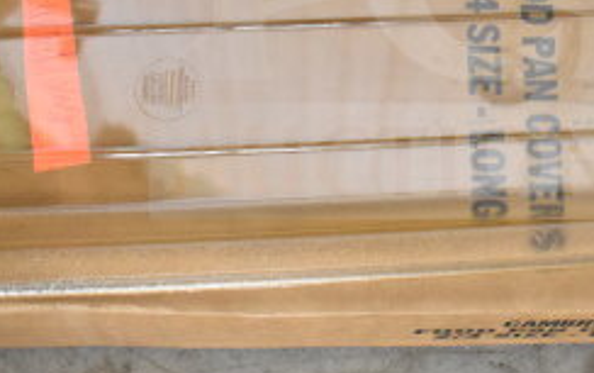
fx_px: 1301
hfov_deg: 25.5
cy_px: 26
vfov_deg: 16.1
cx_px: 421
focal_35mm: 80
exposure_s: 1/30
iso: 3200
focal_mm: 21
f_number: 3.8
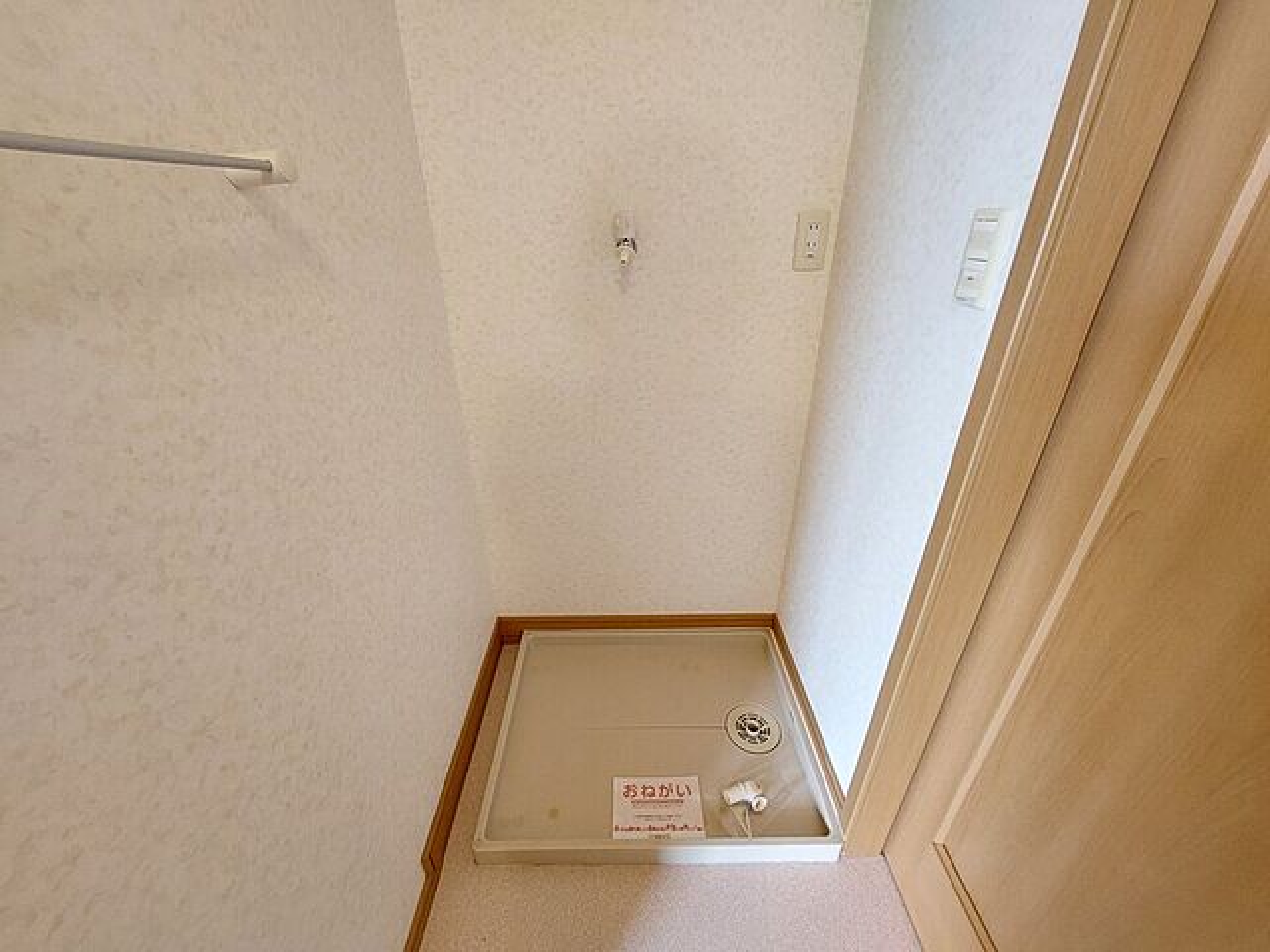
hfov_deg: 106.2
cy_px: 476
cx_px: 635
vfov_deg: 89.9
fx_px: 477
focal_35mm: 13
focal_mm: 1.74
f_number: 2.2
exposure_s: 1/30
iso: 400
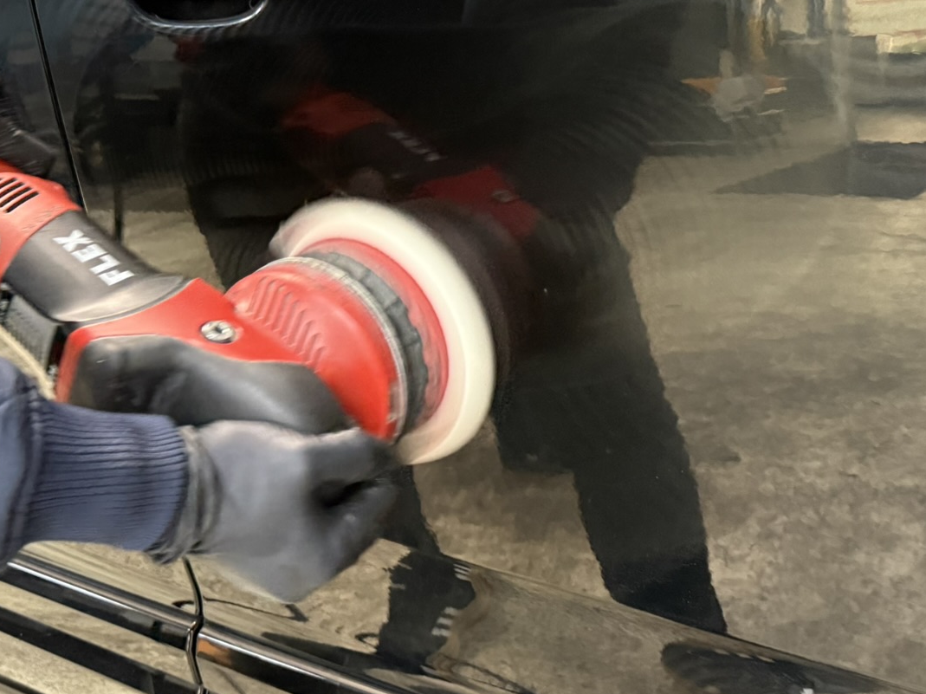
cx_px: 543
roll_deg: +9.3
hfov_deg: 41.1
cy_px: 166
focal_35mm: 46
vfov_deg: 30.9
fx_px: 1230
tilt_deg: -13.8
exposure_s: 1/50
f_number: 1.78
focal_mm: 6.76
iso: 640
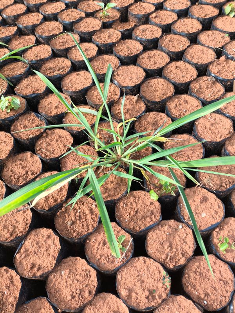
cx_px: 118
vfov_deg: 69.4
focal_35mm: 25
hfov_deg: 54.9
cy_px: 156
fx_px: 226
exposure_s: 1/334
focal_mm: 4.71
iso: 50
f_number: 1.7
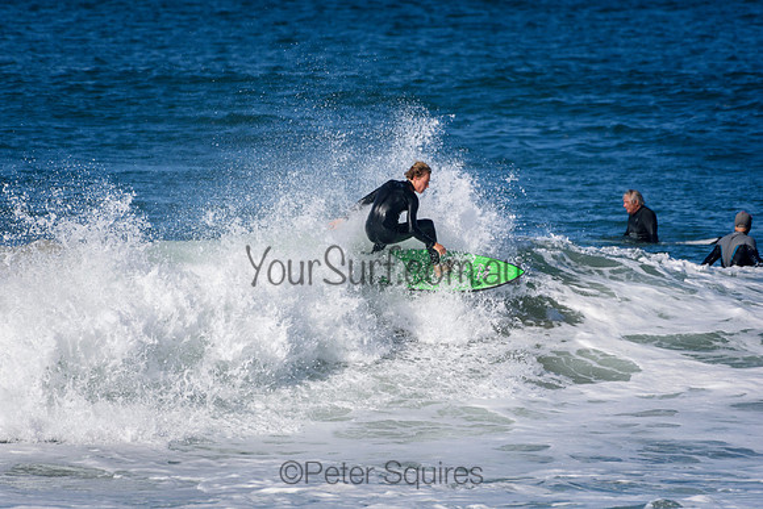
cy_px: 254
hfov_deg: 2.7
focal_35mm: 750
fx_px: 15901
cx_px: 382
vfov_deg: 1.8
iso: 400
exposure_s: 1/4000
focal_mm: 500
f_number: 5.6
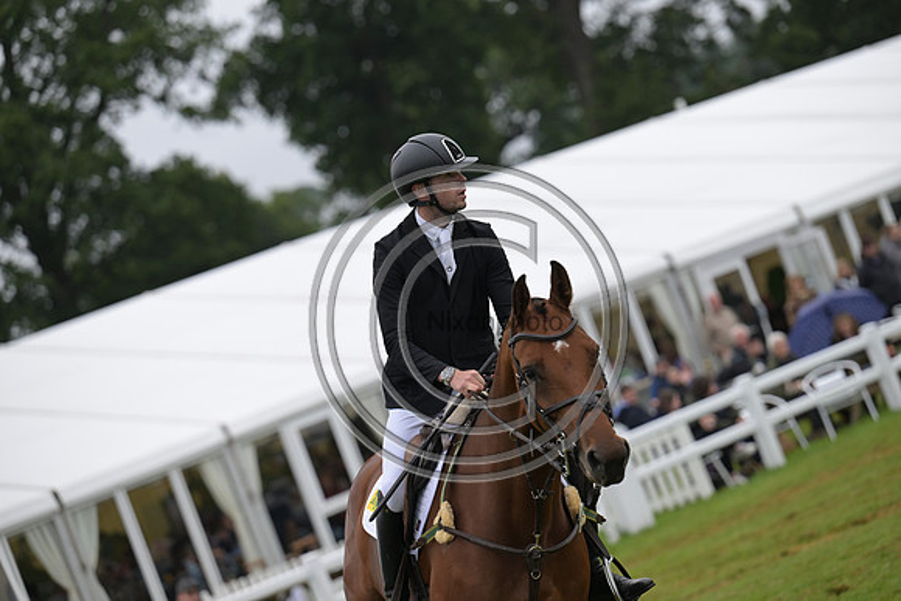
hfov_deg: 12.4
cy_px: 300
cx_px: 450
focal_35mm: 165
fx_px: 4130
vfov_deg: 8.3
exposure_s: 1/1250
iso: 560
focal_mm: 165
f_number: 4
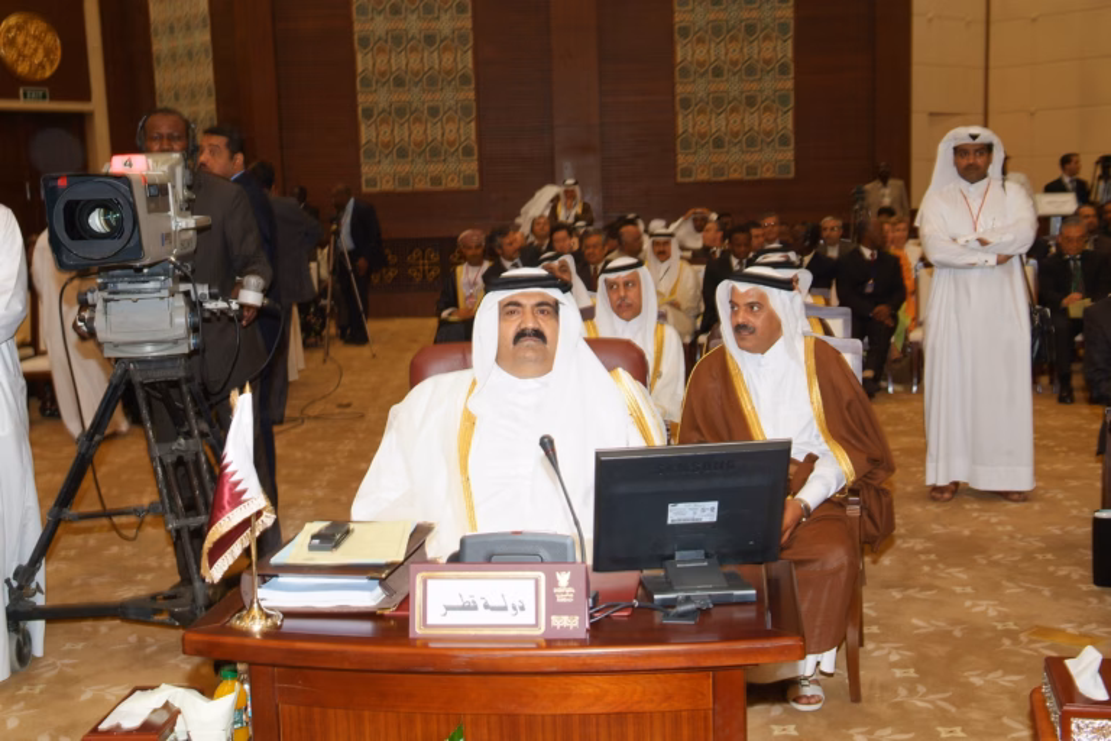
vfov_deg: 29.9
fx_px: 1389
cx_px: 556
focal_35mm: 45
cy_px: 370
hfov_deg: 43.6
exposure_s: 1/60
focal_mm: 30
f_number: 5.6
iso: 400
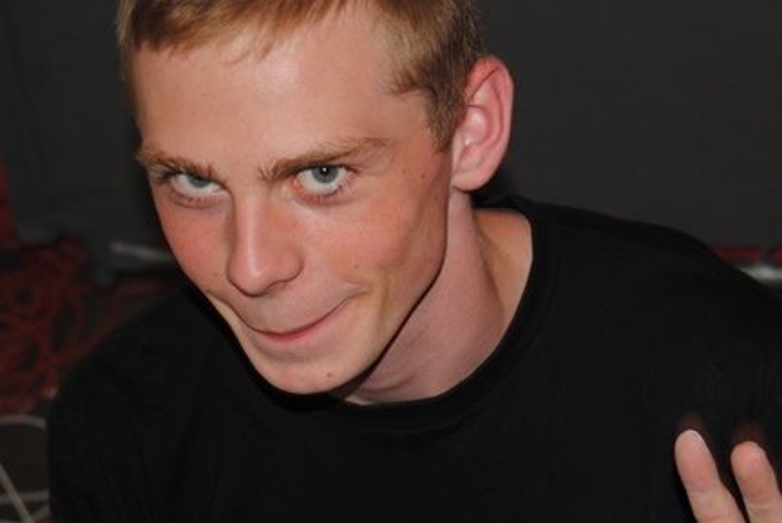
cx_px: 497
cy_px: 330
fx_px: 2283
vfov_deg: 13.1
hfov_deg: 19.4
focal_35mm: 105
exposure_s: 1/60
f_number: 5.6
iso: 200
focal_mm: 52
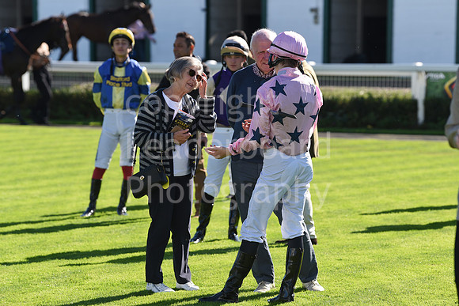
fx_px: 2550
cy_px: 153
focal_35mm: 200
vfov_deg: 6.9
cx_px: 230
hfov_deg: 10.3
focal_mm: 200
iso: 400
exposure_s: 1/1250
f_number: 5.6
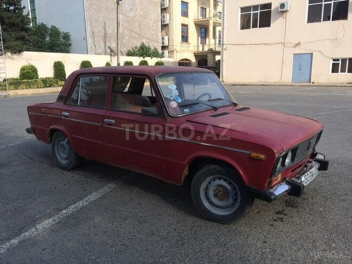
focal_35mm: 29
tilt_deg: -11.1
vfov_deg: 48.2
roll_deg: +2.0
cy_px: 132
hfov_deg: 61.7
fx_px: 295
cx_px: 176
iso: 32
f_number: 2.2
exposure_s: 1/1026
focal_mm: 4.15
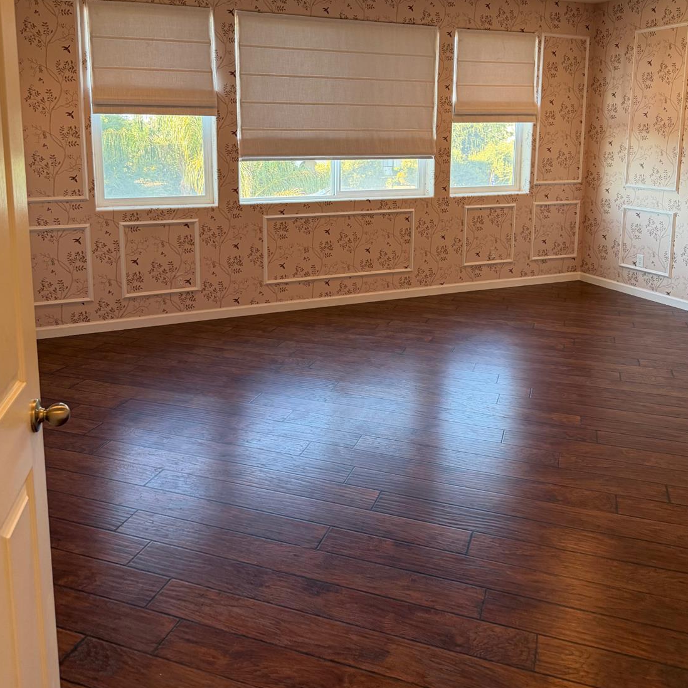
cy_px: 226
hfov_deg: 55.6
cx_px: 347
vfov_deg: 54.4
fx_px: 652
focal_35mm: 29
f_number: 1.78
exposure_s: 1/120
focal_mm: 6.76
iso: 250
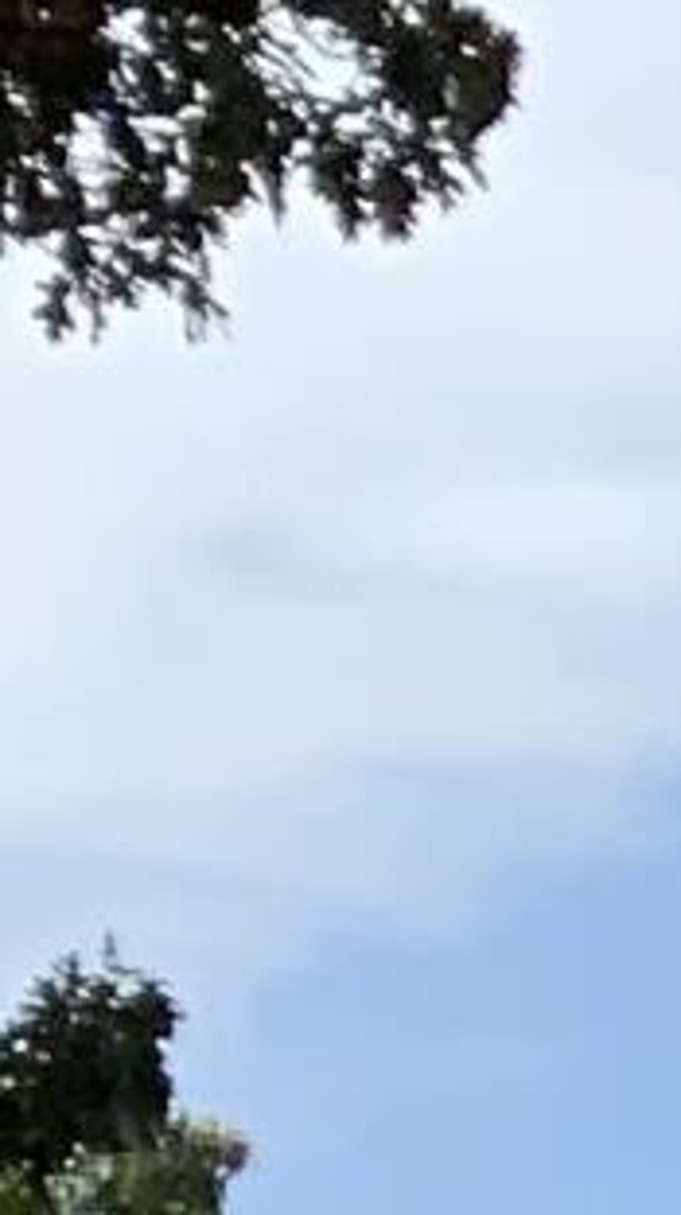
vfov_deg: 6.4
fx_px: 9780
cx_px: 5518
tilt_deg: -0.5
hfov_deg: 3.1
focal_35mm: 304
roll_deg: -1.3
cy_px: 3883
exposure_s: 1/1279
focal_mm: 3
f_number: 1.8
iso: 16
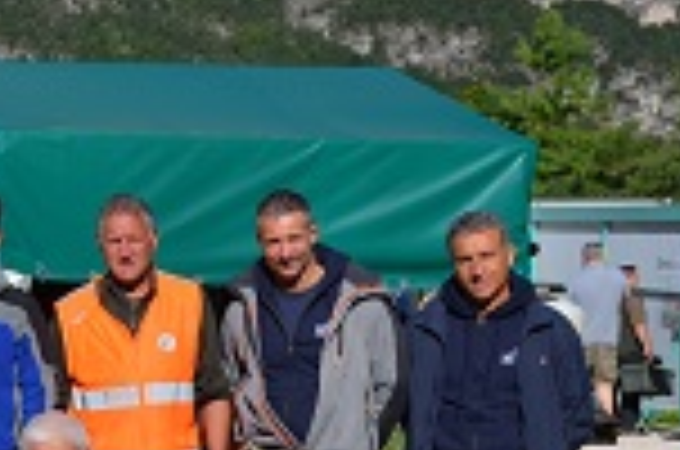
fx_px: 2432
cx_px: -311
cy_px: 371
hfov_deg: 14.9
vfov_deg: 10.5
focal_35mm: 129
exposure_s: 1/320
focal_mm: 26
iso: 100
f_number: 9
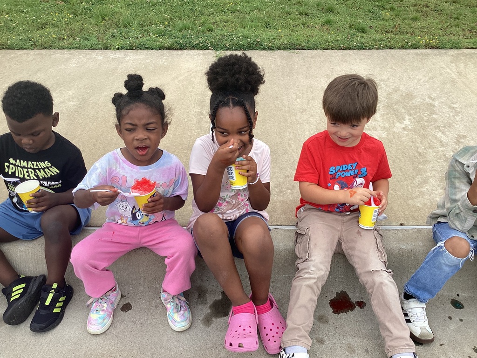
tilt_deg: -34.2
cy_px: 179
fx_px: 427
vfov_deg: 45.4
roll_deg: +0.0
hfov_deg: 58.4
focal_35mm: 31
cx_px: 238
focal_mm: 3.3
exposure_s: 1/299
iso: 25
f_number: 2.4
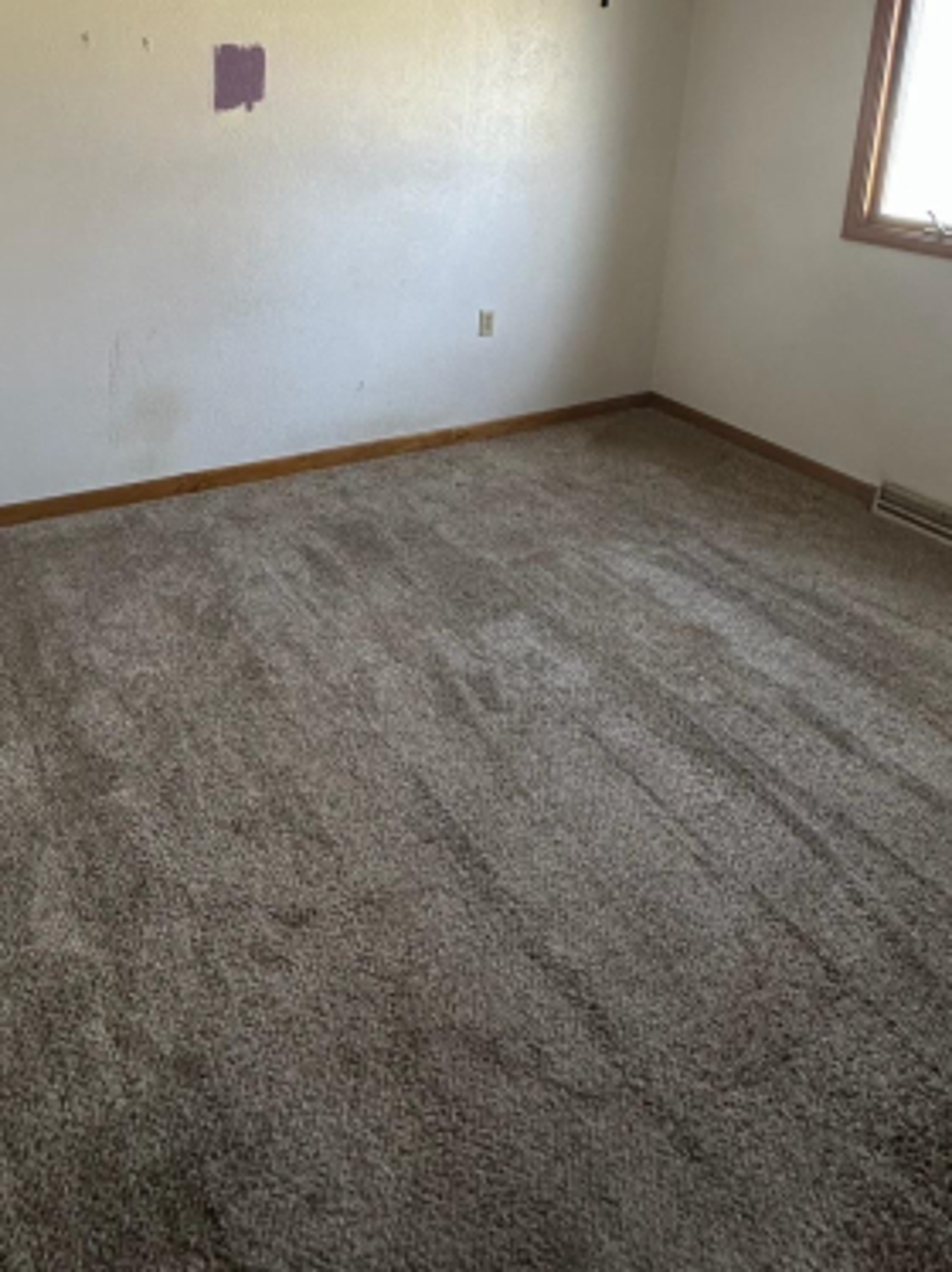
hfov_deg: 54.1
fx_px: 918
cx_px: 350
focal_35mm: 25
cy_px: 264
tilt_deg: -11.3
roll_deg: -1.1
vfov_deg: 63.7
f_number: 2.2
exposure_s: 1/60
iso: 250
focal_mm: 2.22
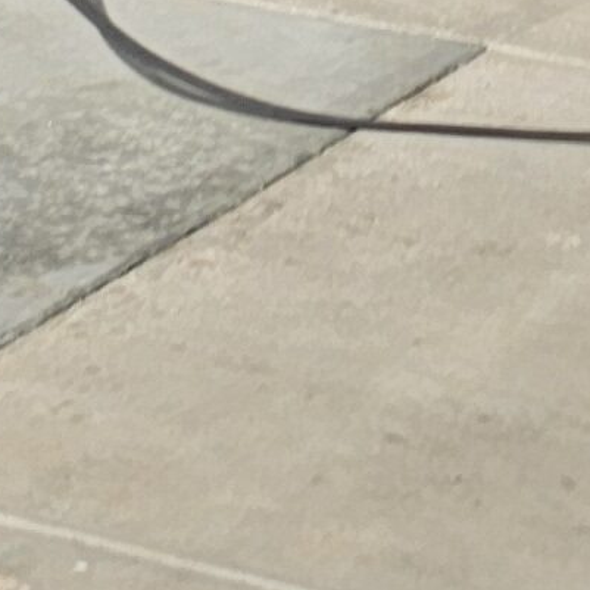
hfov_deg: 8.6
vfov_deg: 7.0
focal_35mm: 203
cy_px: -1610
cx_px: 374
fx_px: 3914
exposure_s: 1/1354
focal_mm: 6.3
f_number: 1.7
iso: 10
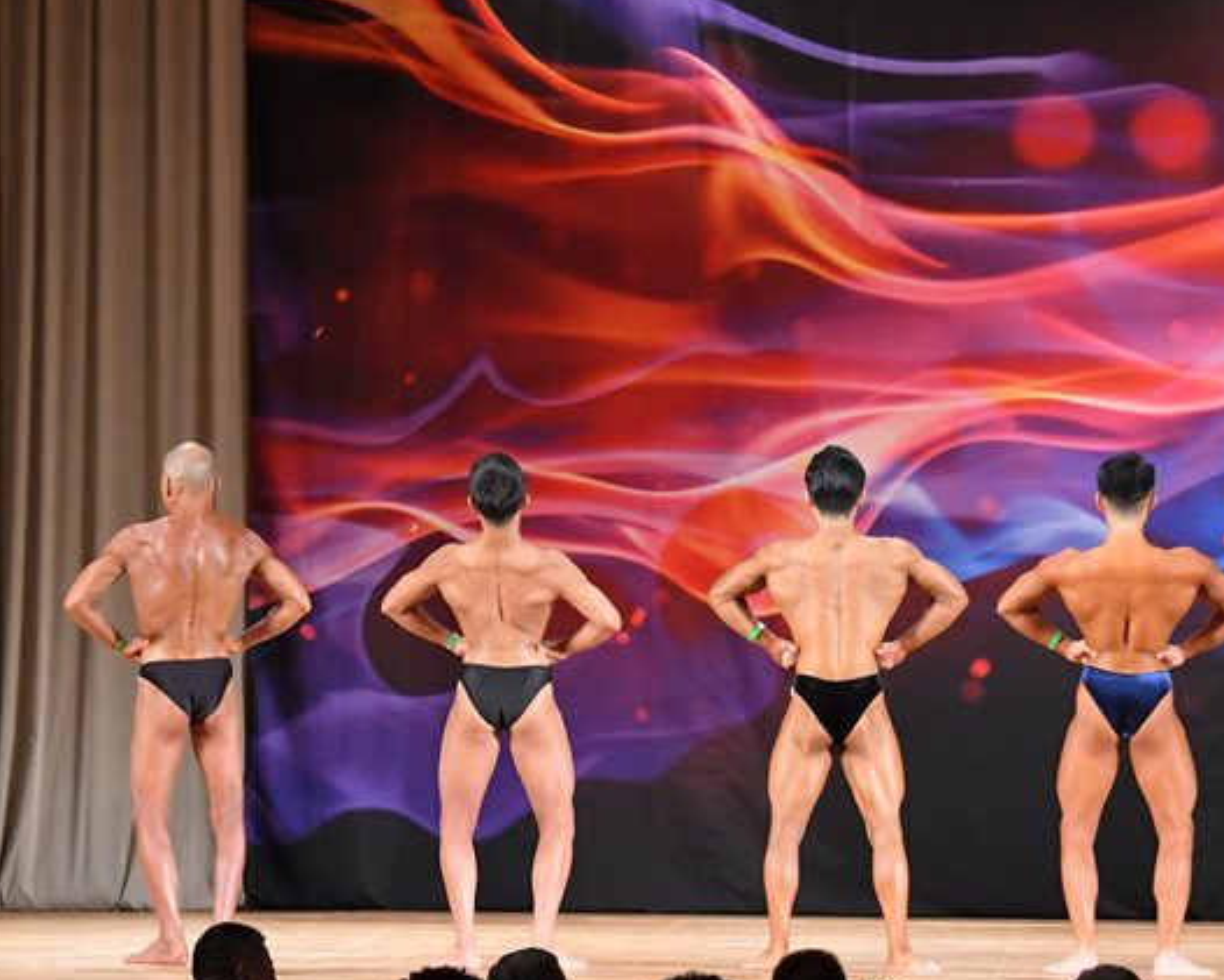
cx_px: 436
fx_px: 6160
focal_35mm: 170
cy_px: 552
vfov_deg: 9.1
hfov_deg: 11.3
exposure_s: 1/400
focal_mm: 82
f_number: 5.6
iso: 6400
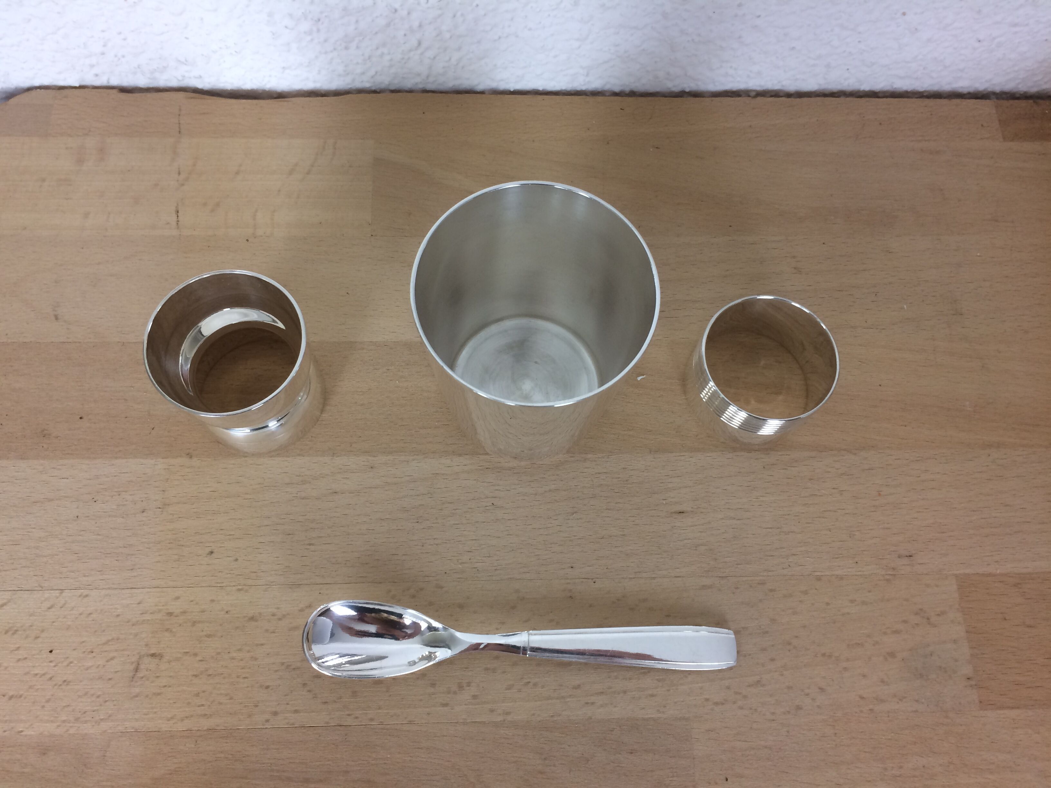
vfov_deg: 48.2
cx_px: 526
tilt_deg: -68.7
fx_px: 880
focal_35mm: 29
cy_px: 394
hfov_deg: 61.7
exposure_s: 1/33
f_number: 2.2
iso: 40
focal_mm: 4.15
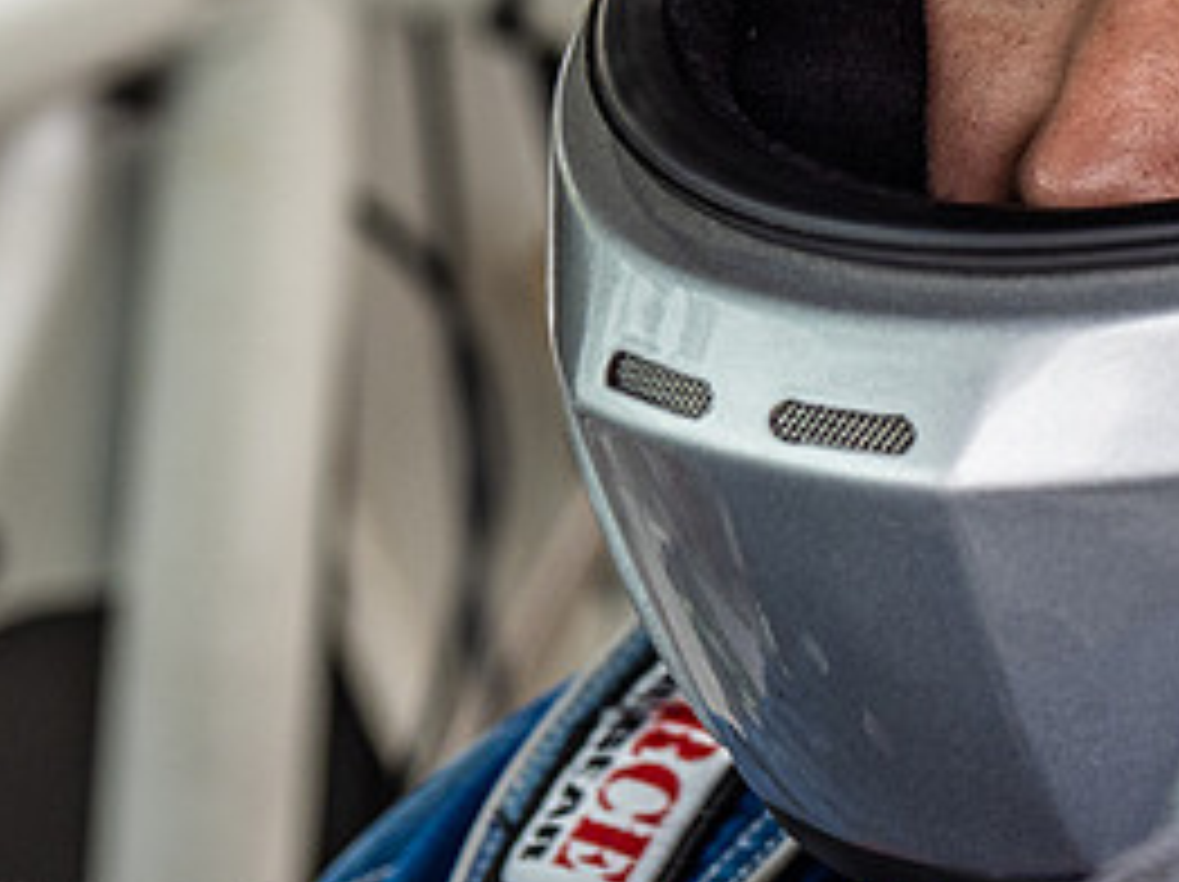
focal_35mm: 443
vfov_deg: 3.3
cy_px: 56
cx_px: 994
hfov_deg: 4.5
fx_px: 15075
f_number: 4
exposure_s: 1/200
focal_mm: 100
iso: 320
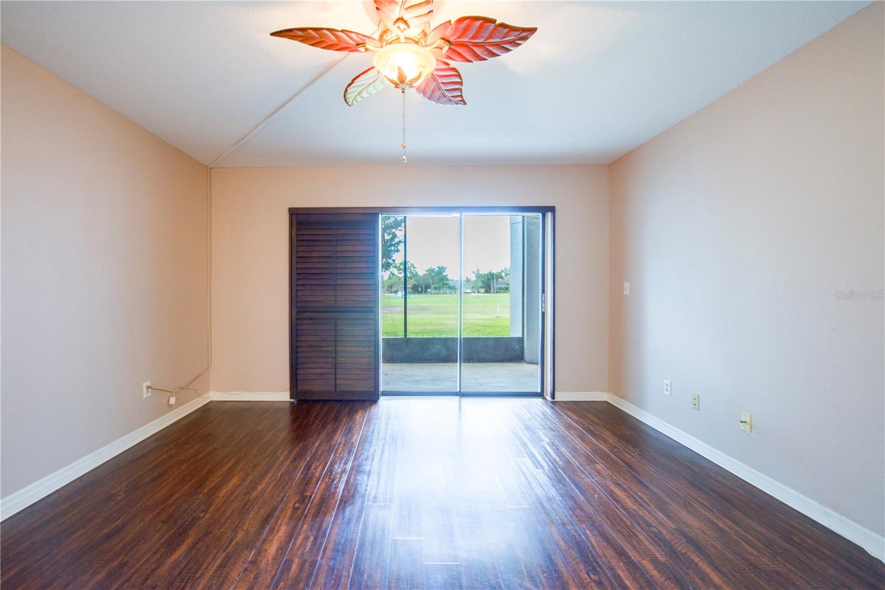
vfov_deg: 81.2
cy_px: 295
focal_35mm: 14
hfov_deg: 104.2
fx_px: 344
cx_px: 442
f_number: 8
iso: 200
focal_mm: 14
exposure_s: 1/13
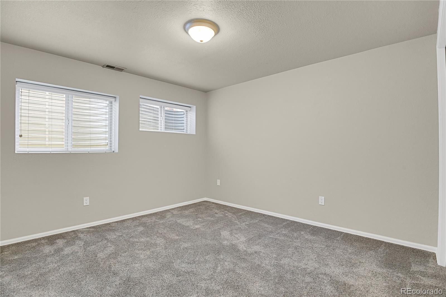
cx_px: 223
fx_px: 211
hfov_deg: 93.3
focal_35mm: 17
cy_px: 148
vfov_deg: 70.4
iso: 250
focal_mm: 17
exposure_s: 8
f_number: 6.3
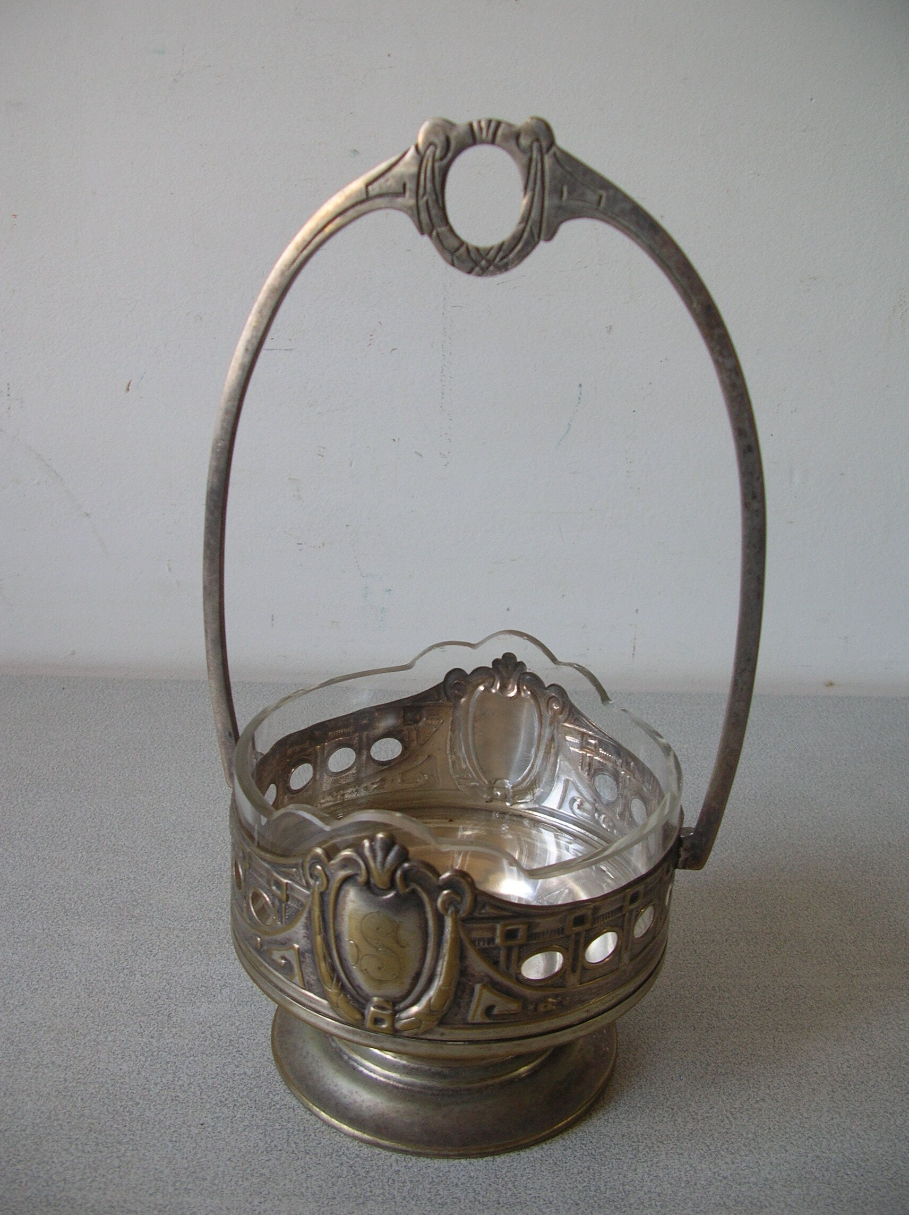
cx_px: 454
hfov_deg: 40.6
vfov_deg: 52.7
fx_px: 1227
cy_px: 608
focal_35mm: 35
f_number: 2.8
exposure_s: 1/21.4
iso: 50
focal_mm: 5.8
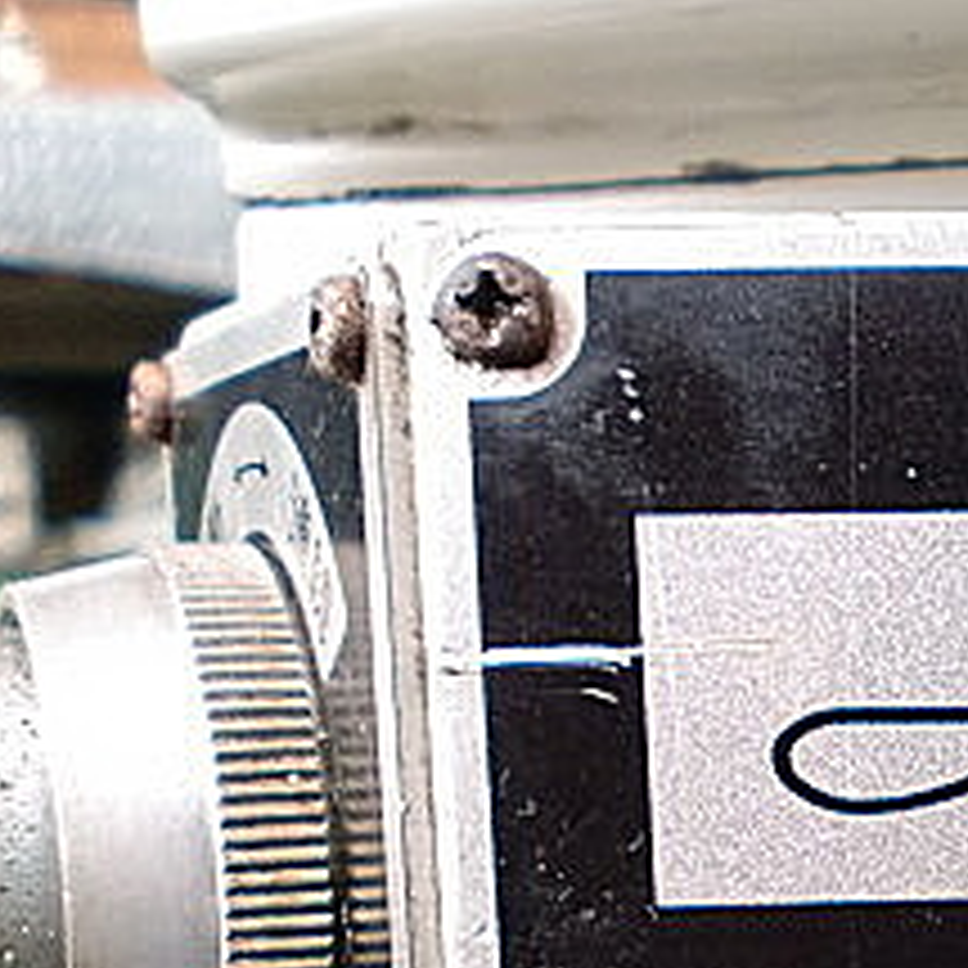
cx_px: 1409
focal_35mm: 92
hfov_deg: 17.2
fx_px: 2911
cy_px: 1004
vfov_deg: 18.3
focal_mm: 6.3
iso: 100
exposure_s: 1/60
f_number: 3.1
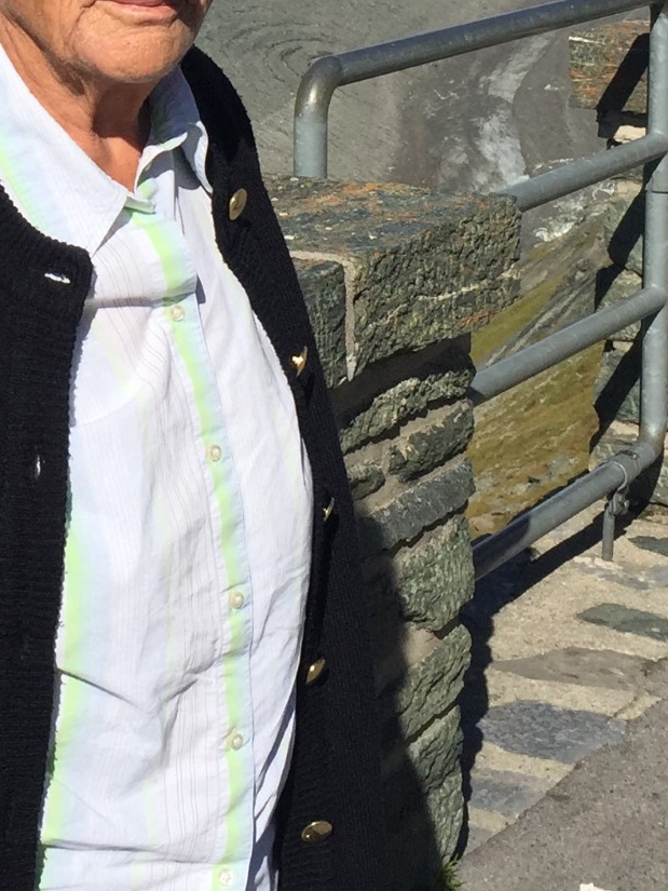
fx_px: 2315
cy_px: 54
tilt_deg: -6.2
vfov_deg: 21.2
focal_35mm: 90
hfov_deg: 16.1
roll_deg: +0.1
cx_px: -15
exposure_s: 1/3968
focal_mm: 4.15
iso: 32
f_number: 2.2
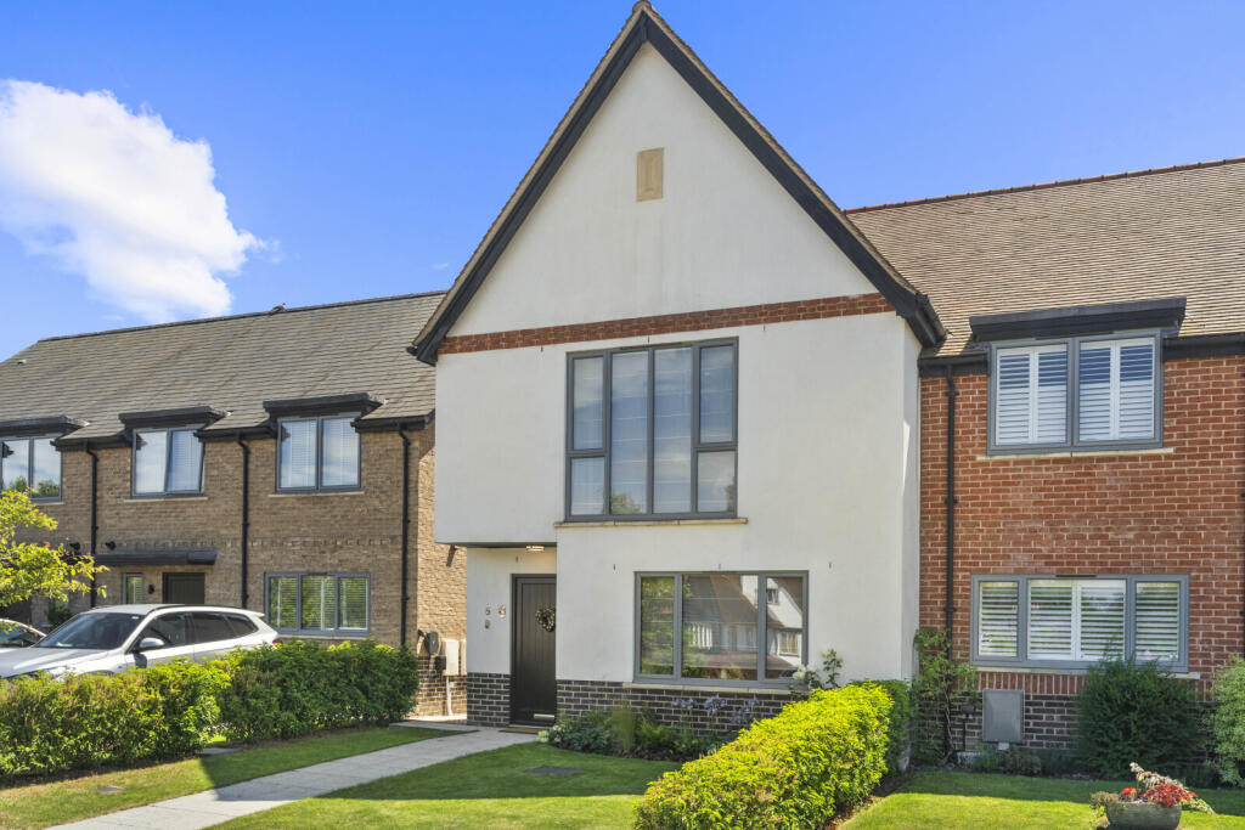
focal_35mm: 30
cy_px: 415
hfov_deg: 61.1
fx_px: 1055
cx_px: 622
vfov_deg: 43.0
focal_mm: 30.5
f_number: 7.1
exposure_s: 1/320
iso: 320
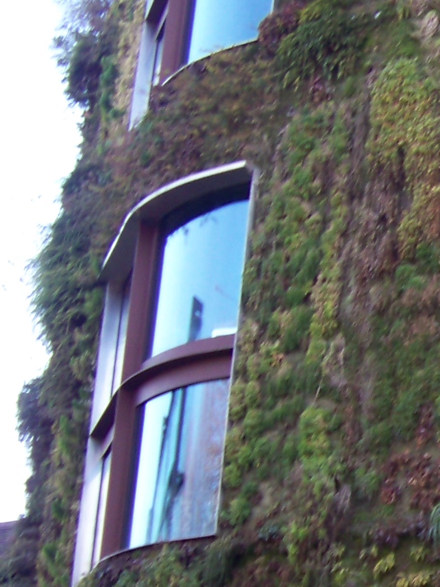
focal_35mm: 115
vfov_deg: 17.1
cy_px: 419
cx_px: 701
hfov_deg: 12.1
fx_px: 1950
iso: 64
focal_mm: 5.85
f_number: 2.8
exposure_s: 1/60
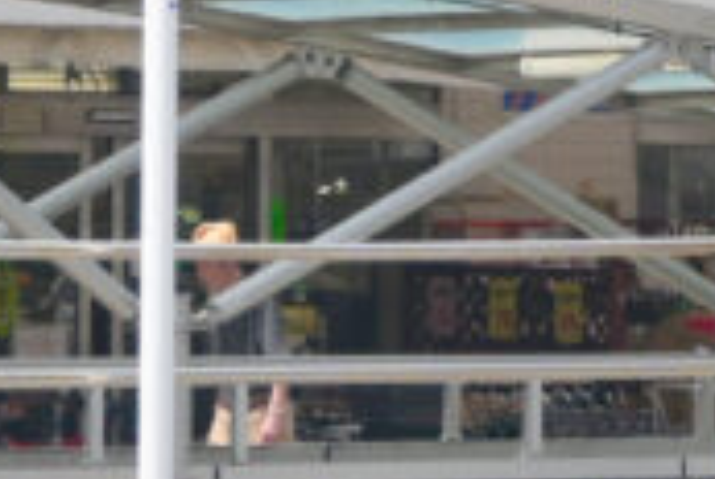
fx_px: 6525
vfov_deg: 4.2
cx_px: 736
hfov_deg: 6.3
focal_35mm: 328
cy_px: -262
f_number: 5.3
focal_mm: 37
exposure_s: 1/500
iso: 100
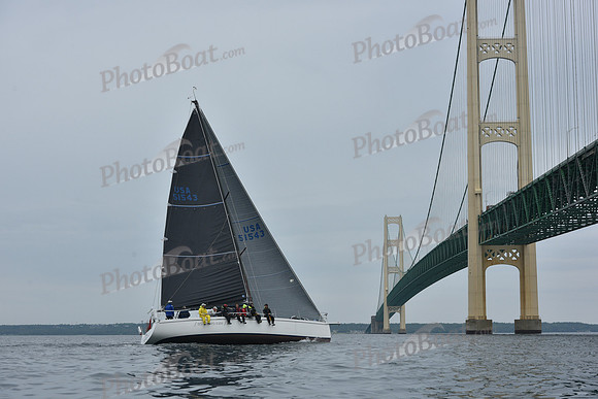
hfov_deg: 28.8
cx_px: 299
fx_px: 1163
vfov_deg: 19.5
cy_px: 200
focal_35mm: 70
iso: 250
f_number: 8
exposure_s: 1/800
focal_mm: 70
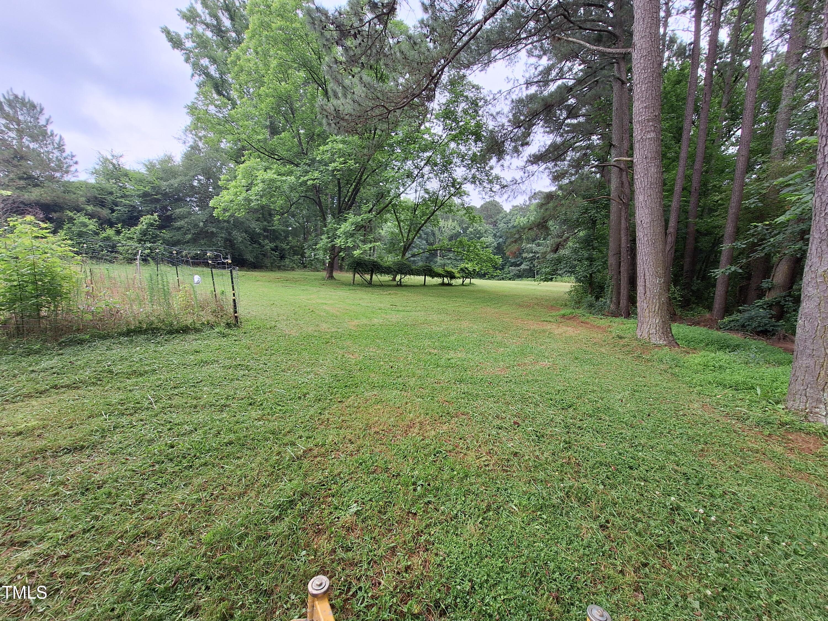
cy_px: 310
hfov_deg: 106.2
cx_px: 414
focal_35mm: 13
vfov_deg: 89.9
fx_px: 311
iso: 40
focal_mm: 1.74
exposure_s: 1/290
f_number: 2.2
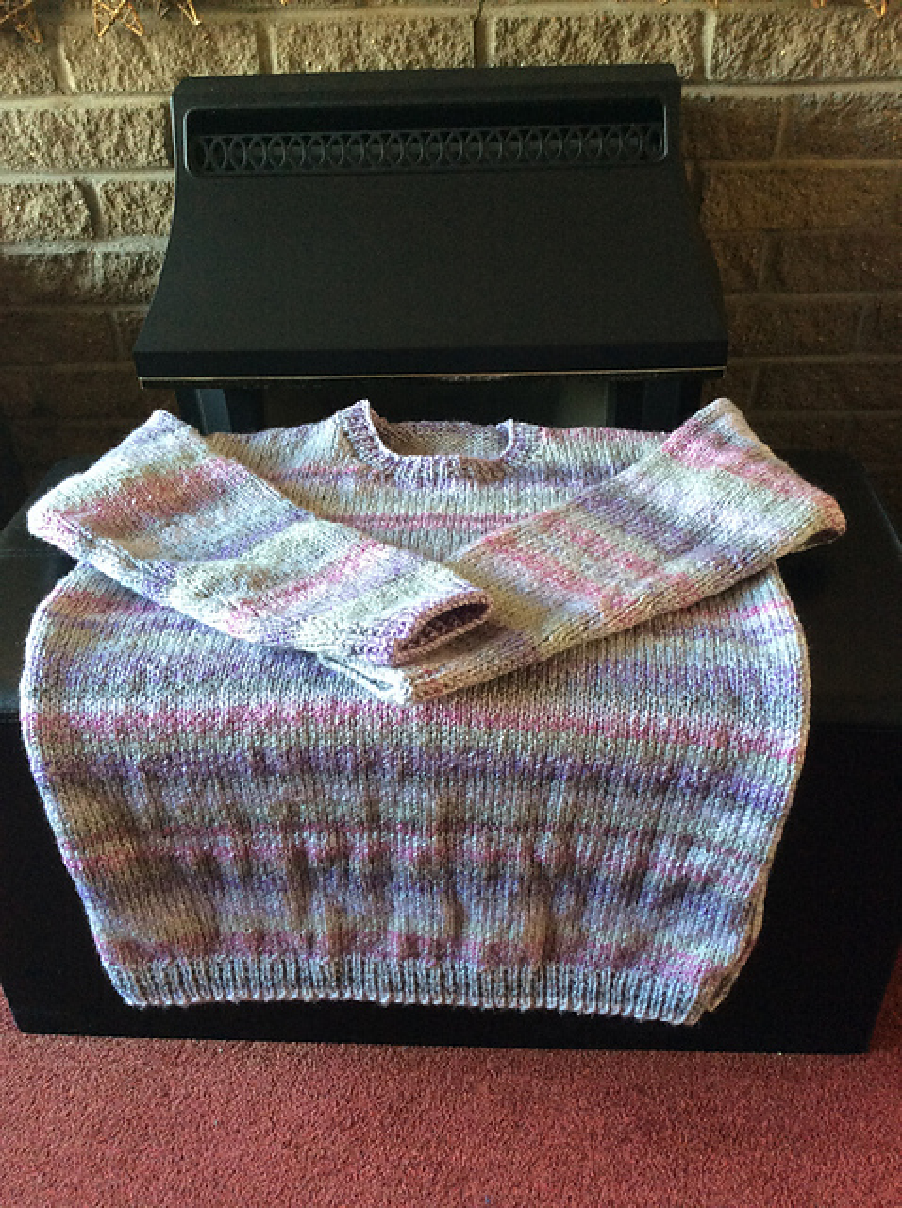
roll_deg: +1.1
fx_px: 1115
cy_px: 604
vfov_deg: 56.9
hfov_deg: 44.1
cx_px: 451
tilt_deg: -36.0
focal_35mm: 32
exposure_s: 1/25
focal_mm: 3.3
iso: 100
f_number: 2.4
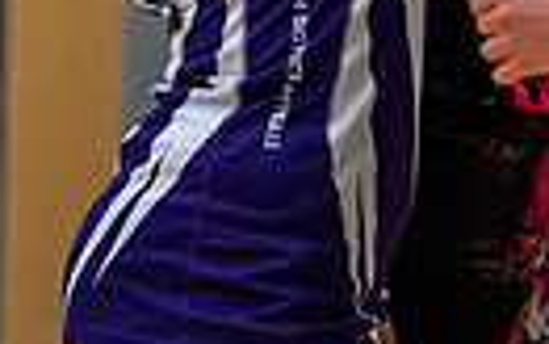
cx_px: 464
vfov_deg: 1.2
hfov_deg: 1.9
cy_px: -564
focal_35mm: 1078
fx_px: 16136
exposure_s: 1/1250
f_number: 2.8
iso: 5000
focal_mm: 200
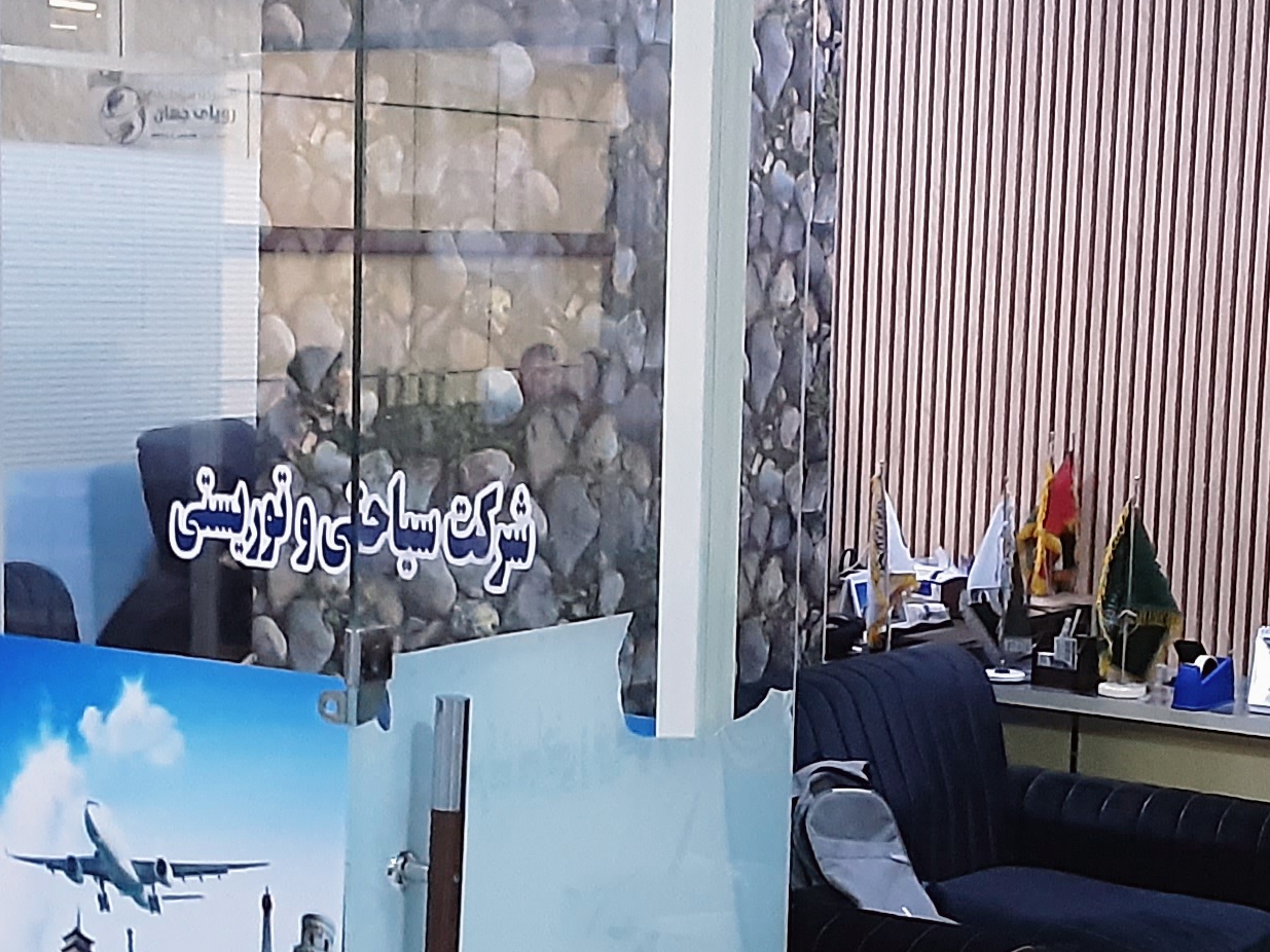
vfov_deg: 19.8
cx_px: 824
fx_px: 2715
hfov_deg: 26.2
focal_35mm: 74
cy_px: 636
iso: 400
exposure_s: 1/24
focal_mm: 2.9
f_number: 1.9
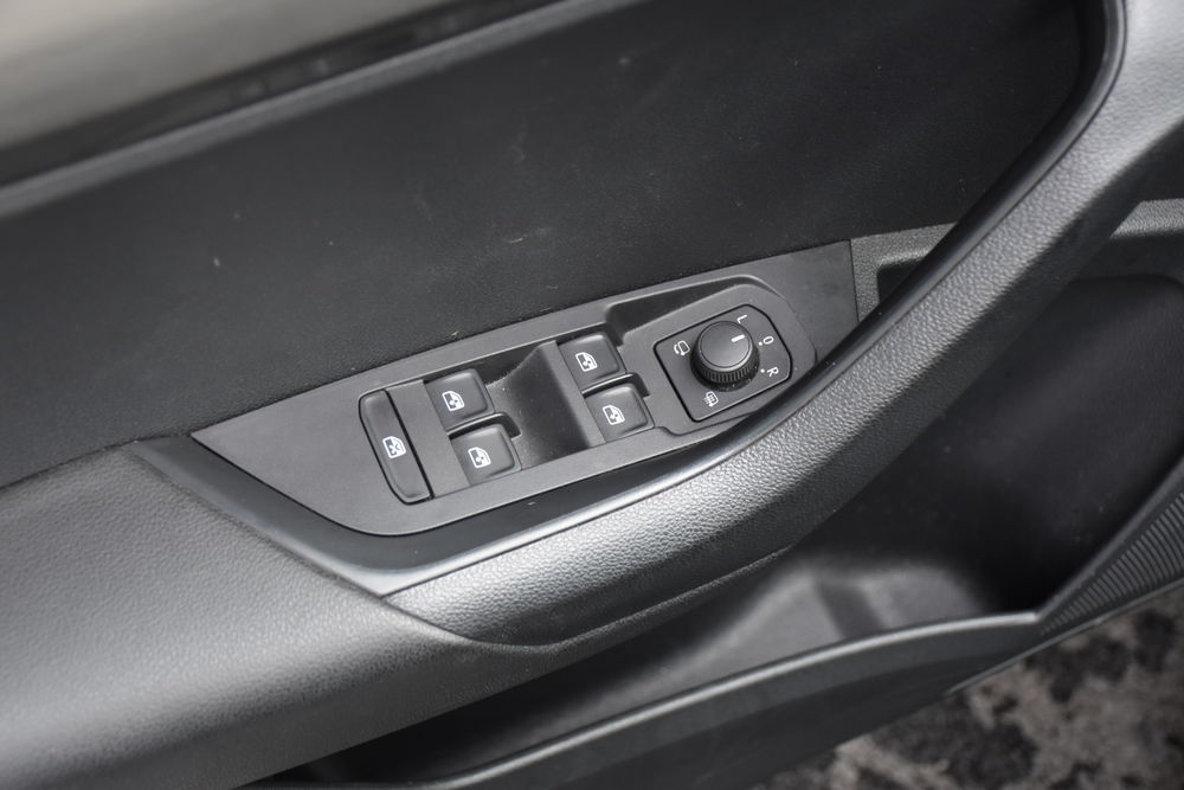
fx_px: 1677
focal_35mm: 51
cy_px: 395
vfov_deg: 26.5
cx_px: 592
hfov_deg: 38.9
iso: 800
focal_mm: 34
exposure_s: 1/60
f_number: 4.2
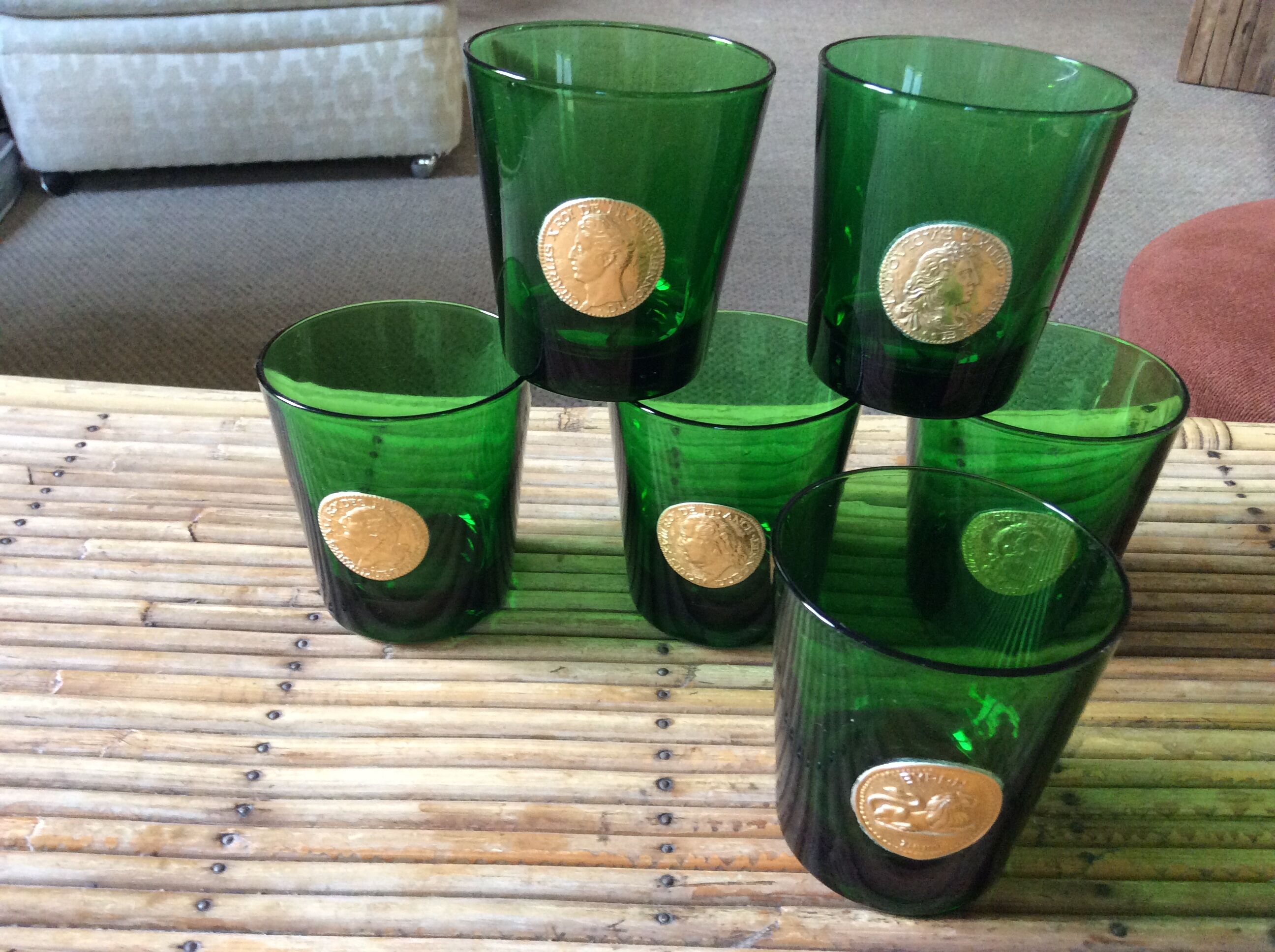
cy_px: 476
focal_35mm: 32
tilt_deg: -32.3
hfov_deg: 56.9
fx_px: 1177
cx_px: 638
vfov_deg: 44.1
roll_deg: -0.5
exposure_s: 1/25
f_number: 2.4
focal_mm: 3.3
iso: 160
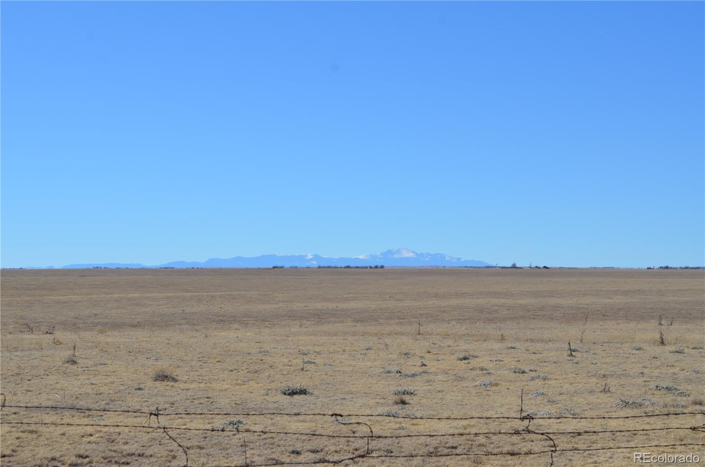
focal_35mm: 82
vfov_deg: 16.5
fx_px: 1612
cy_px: 234
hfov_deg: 24.7
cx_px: 352
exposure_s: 1/320
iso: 100
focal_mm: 55
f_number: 9
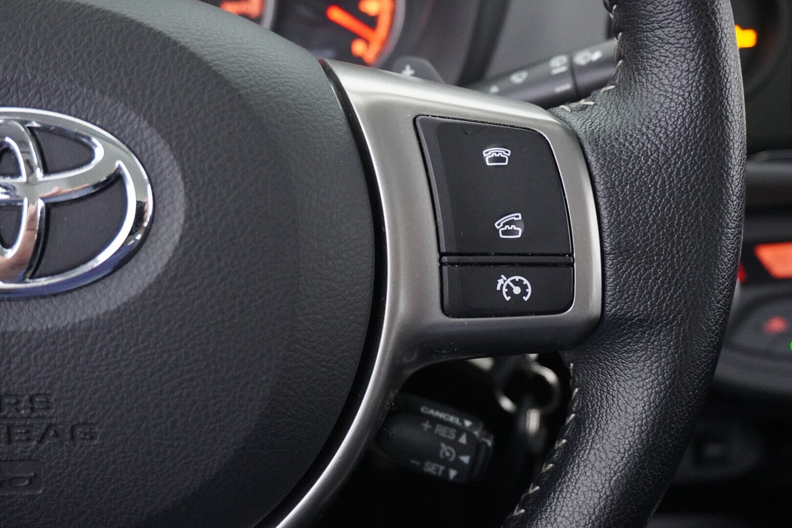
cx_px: 396
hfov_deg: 51.3
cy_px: 264
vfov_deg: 35.5
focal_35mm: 38
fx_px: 825
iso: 6400
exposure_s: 1/25
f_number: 4.5
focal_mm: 25
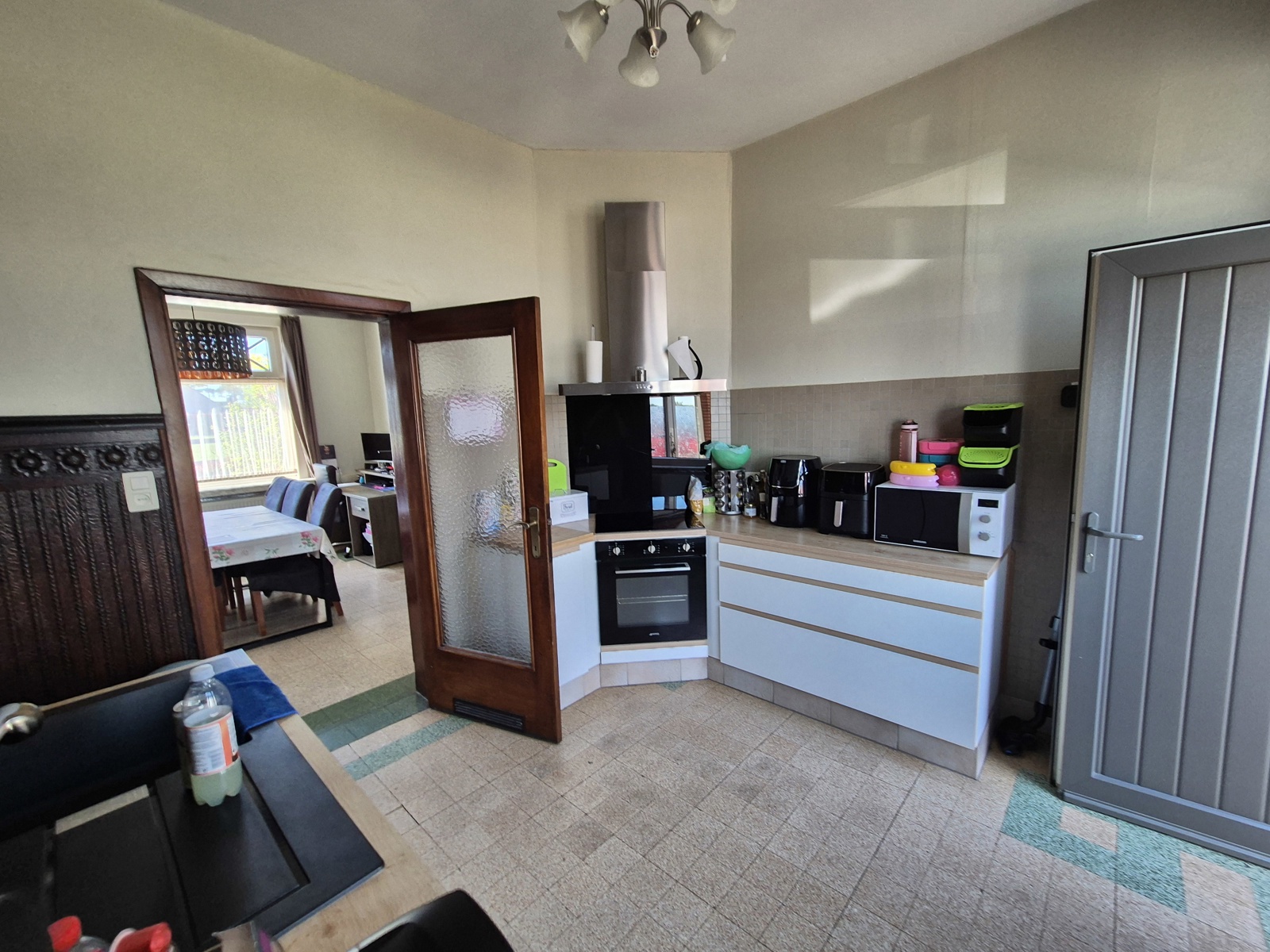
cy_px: 476
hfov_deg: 106.2
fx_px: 477
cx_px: 635
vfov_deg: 89.9
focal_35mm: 13
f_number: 2.2
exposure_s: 1/50
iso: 160
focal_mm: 2.2
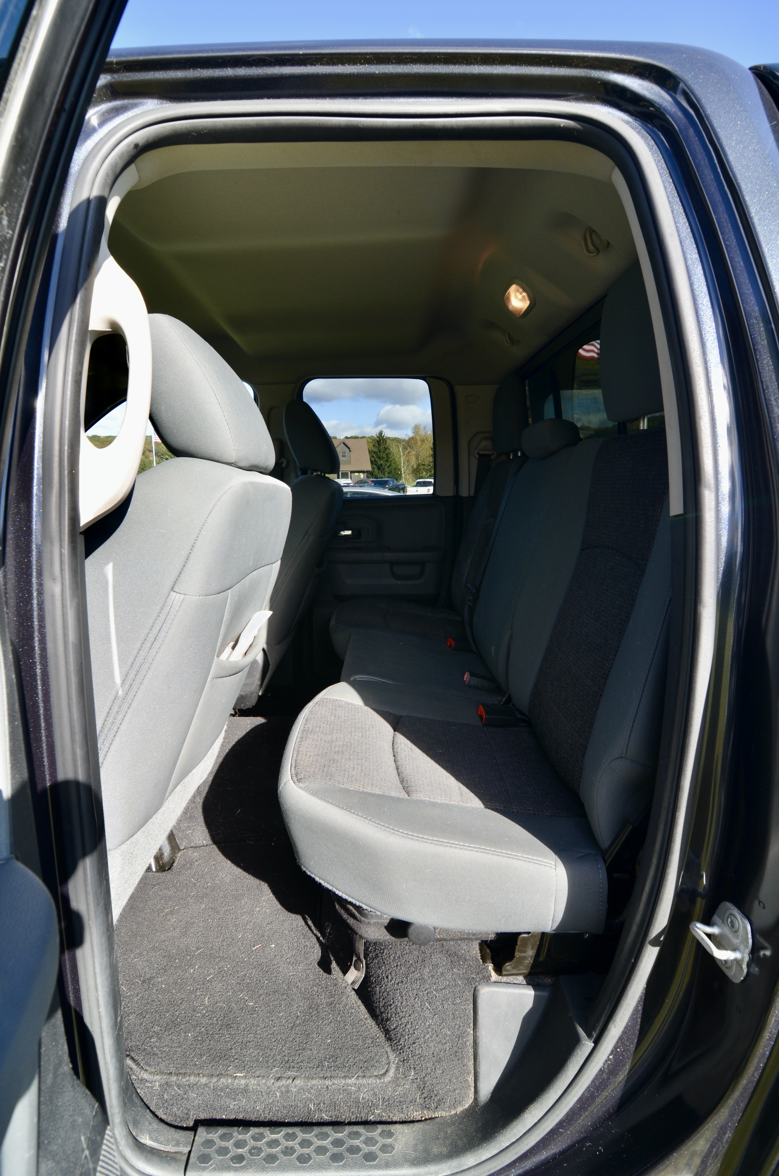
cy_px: 588
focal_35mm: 16
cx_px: 390
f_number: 7.1
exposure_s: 1/200
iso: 200
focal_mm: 11
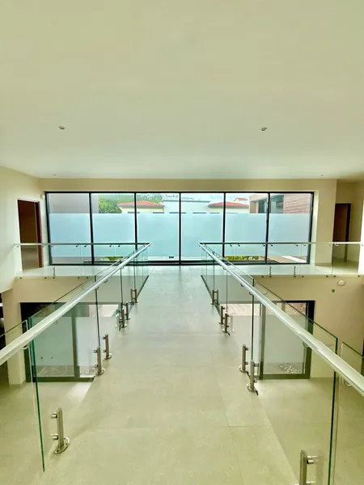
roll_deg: -0.7
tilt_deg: -4.6
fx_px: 196
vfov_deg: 102.1
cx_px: 182
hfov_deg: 85.7
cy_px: 242
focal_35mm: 14
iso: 80
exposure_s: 1/120
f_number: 2.2
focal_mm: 2.22
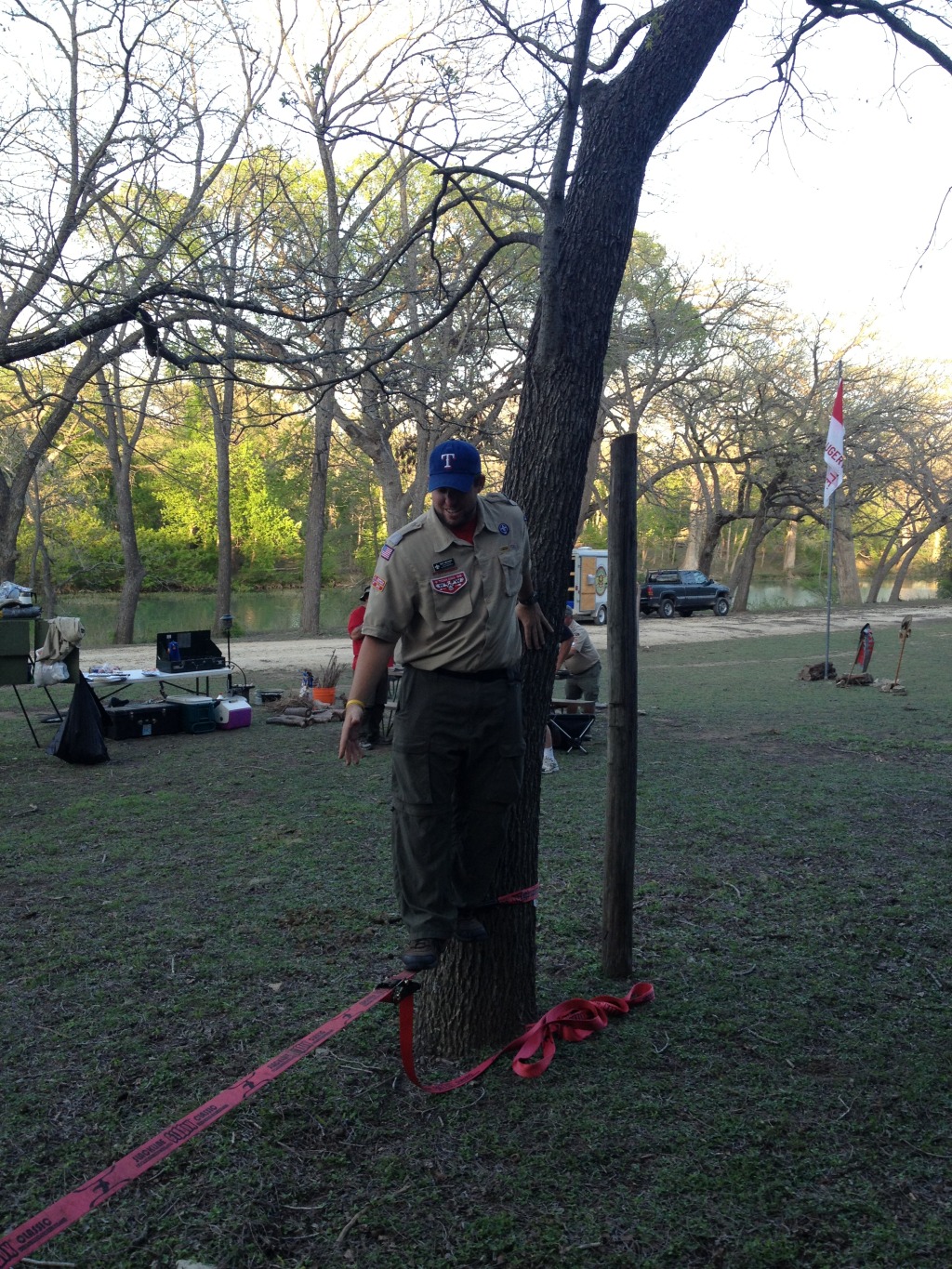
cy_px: 634
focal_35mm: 35
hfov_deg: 40.7
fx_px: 1283
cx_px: 476
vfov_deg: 52.6
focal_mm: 4.28
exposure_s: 1/120
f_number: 2.4
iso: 50
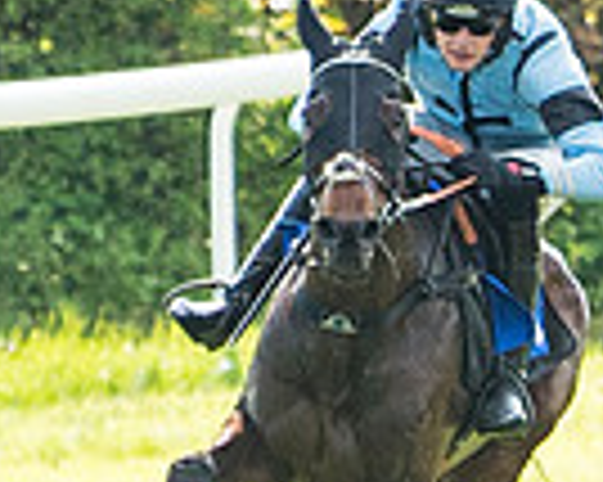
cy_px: 452
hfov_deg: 0.8
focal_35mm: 2435
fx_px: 43425
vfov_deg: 0.6
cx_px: 1096
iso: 400
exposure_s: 1/2000
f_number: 4
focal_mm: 200
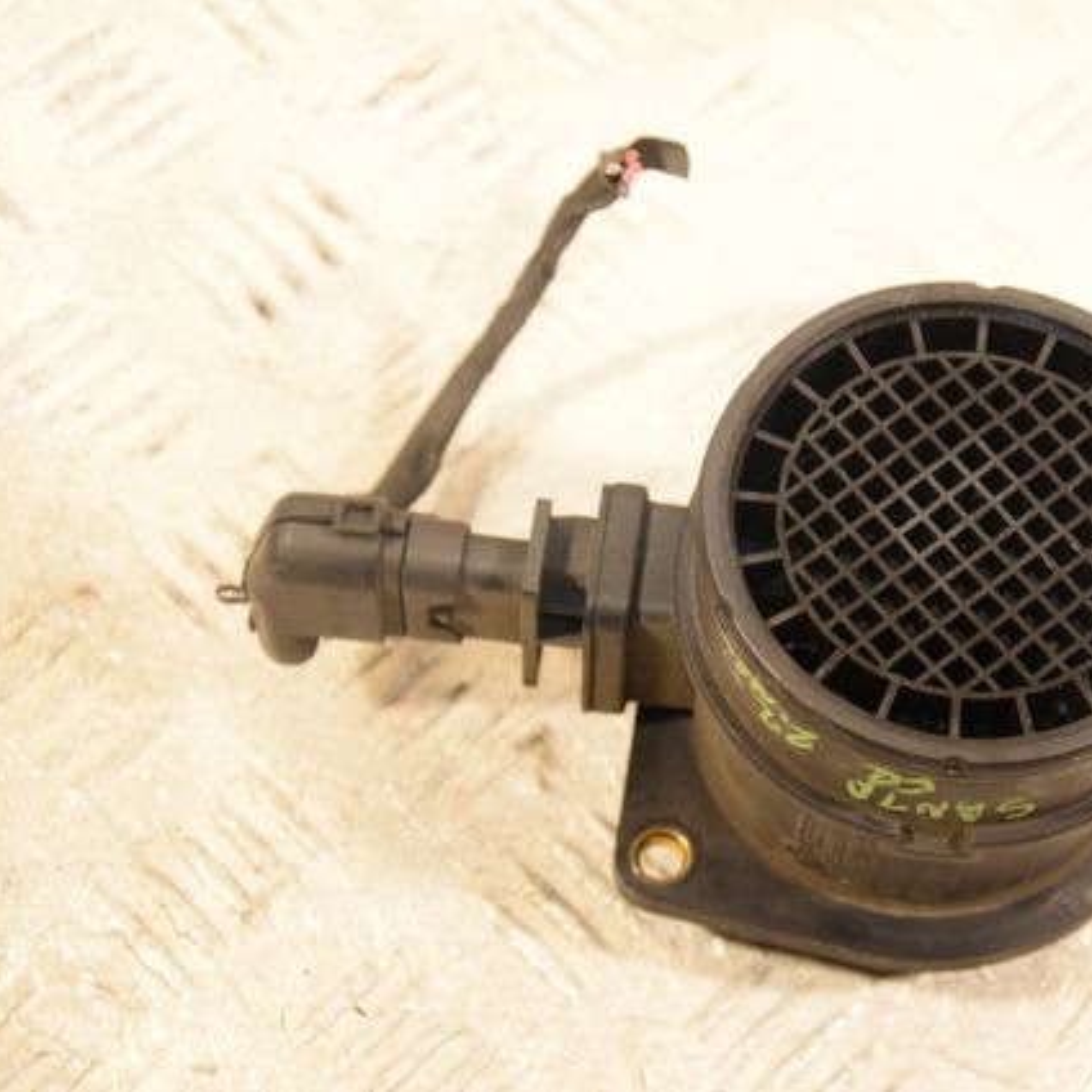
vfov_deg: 20.0
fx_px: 3092
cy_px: 546
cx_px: 811
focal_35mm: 87
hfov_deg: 19.9
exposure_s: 1/160
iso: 1600
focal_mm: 45
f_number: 5.6
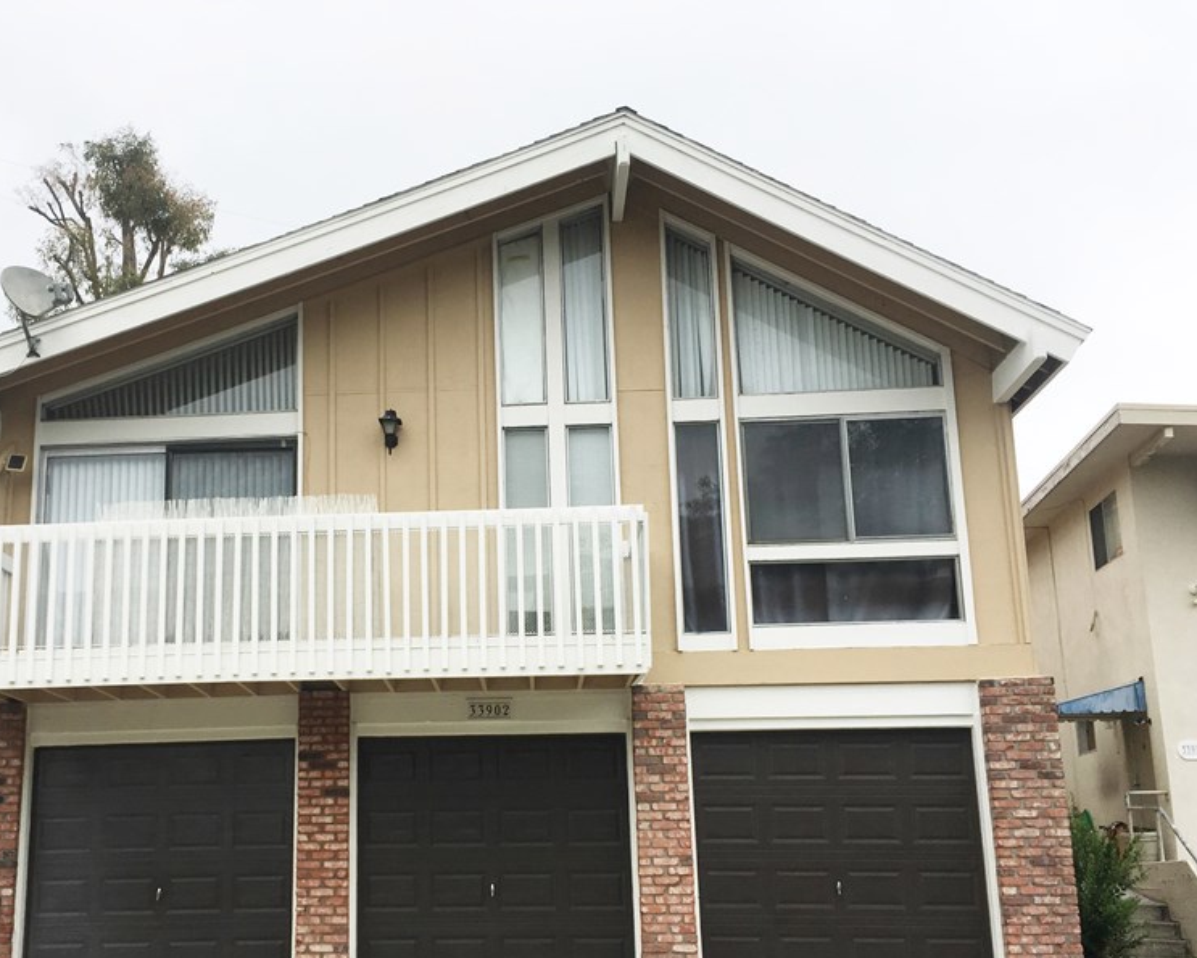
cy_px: 604
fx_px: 1382
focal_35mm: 39
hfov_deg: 46.3
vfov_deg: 38.0
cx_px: 427
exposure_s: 1/1326
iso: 25
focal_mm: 4.15
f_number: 2.2
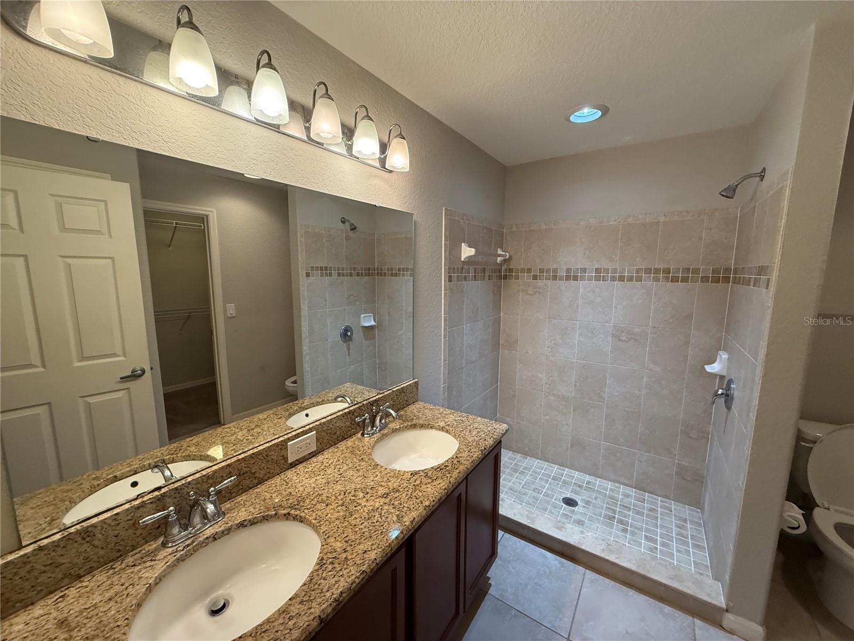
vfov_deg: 85.7
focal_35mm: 14
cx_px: 427
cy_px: 320
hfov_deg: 102.1
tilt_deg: -7.5
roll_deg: +0.7
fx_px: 345
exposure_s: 1/120
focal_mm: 2.22
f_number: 2.2
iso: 200
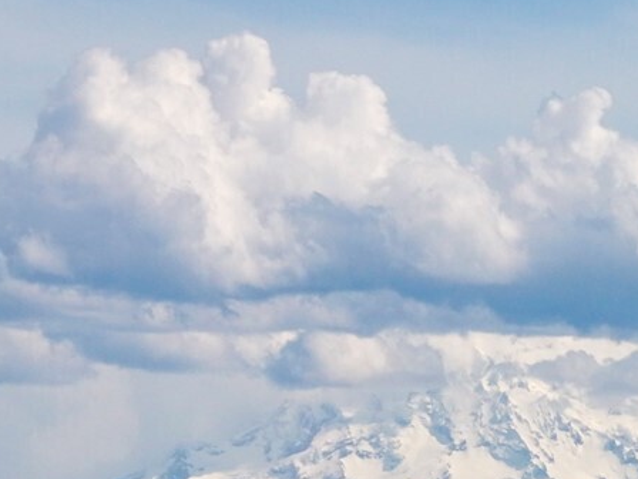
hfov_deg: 3.3
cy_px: 415
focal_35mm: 593
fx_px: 10929
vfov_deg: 2.5
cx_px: 585
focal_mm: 30.71
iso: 100
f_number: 3.4
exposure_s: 1/800
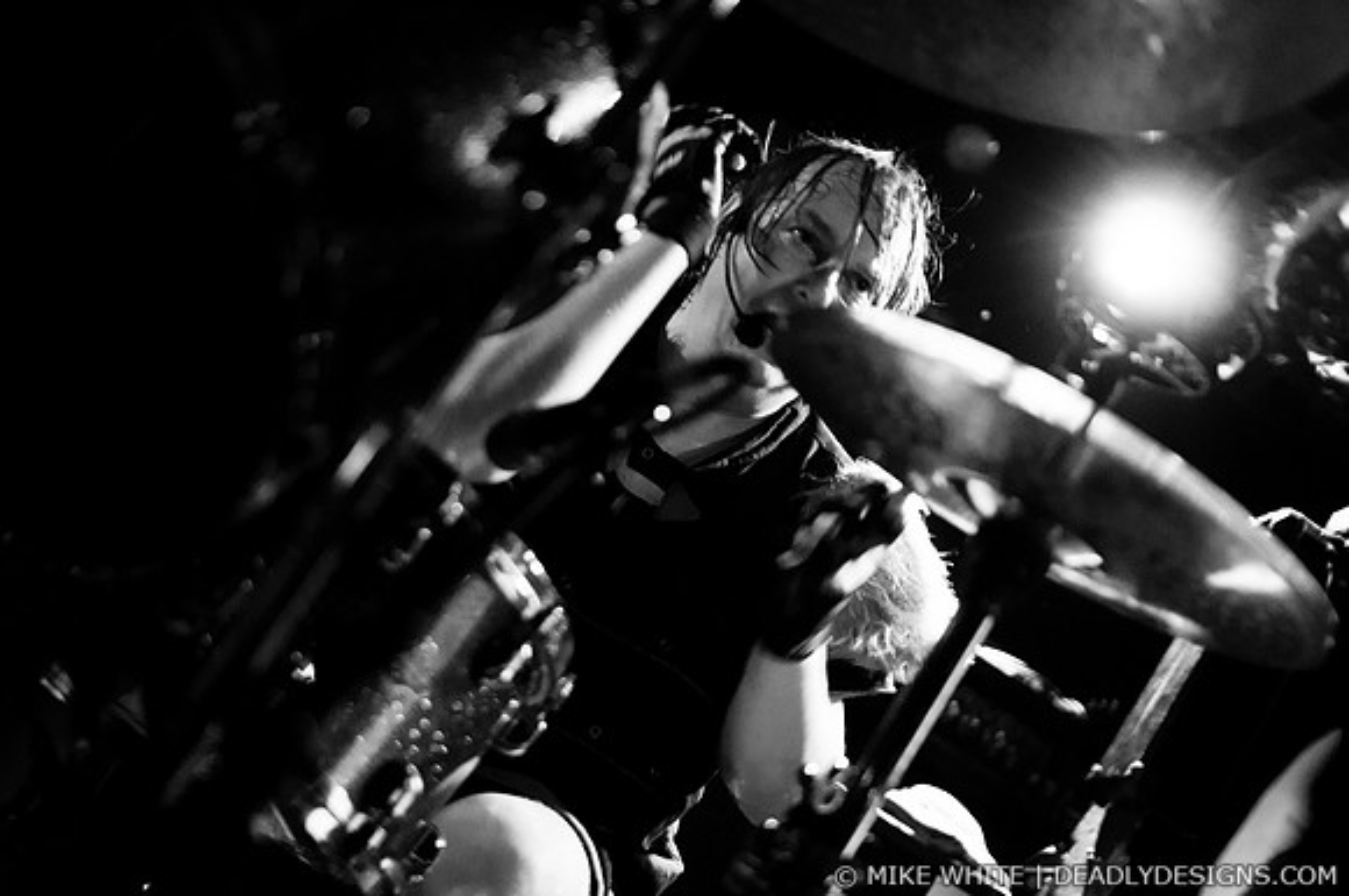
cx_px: 674
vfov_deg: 29.8
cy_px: 448
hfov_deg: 43.7
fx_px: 1684
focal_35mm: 45
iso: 1000
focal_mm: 30
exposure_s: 1/160
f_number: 1.8
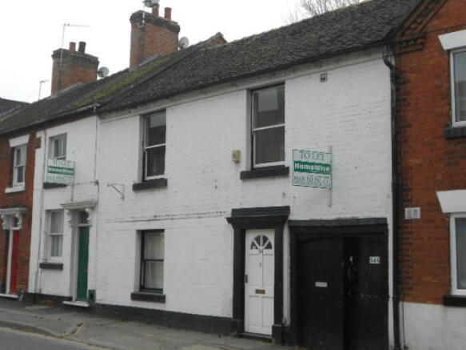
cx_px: 233
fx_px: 660
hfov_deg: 38.9
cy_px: 175
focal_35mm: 49
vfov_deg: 29.7
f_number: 4.5
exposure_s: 1/400
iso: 80
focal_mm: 8.8
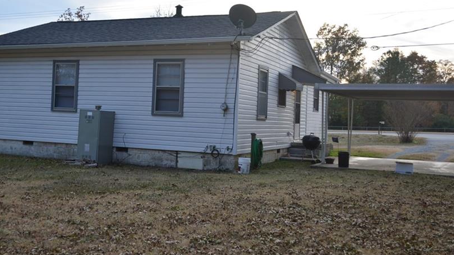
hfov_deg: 46.2
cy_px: 108
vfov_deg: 27.1
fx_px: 530
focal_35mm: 44
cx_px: 188
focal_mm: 22
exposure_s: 1/320
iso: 200
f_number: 4
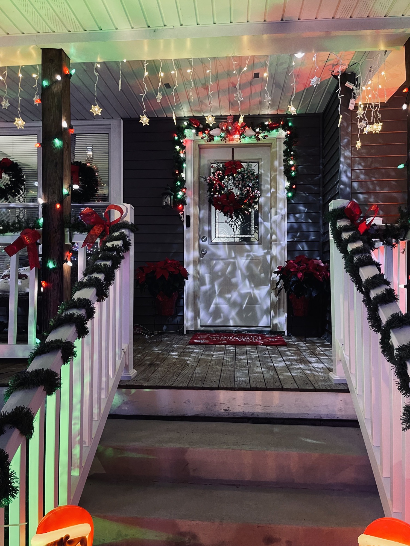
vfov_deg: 69.4
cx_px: 205
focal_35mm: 25
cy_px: 273
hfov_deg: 54.9
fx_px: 395
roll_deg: -0.5
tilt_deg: +1.0
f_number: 1.6
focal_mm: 5.1
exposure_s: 1/30
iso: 500
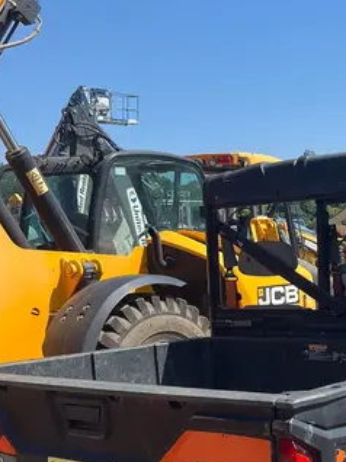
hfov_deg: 23.4
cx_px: 343
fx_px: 801
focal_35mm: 60
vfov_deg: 31.6
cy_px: 351
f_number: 1.6
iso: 50
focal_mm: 5.1
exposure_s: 1/2268
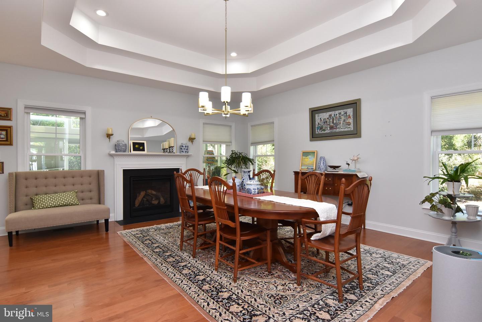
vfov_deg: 67.5
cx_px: 241
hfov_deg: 90.0
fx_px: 241
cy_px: 161
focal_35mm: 18
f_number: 8
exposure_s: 1/80
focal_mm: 12
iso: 800
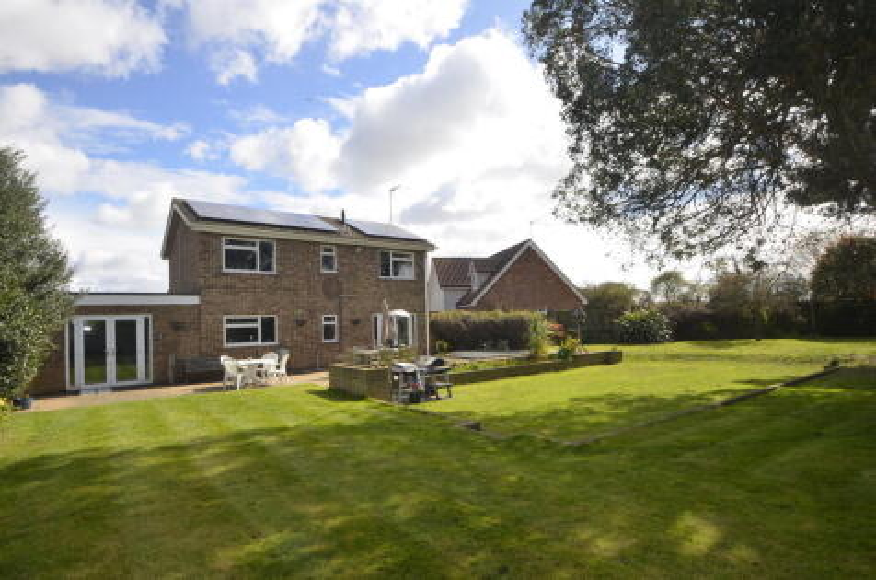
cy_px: 290
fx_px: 437
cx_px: 438
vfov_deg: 67.1
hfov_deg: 90.1
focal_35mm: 18
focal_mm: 12
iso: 100
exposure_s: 1/200
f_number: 9
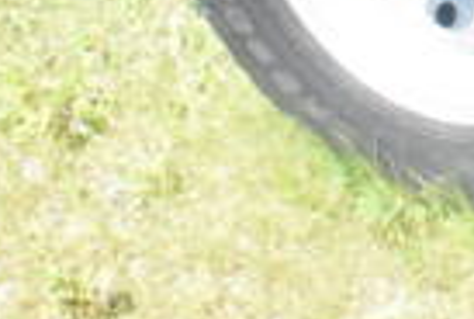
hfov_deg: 11.9
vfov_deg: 8.3
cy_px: -238
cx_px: 841
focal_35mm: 160
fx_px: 2111
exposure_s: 1/500
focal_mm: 24
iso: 1600
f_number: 11
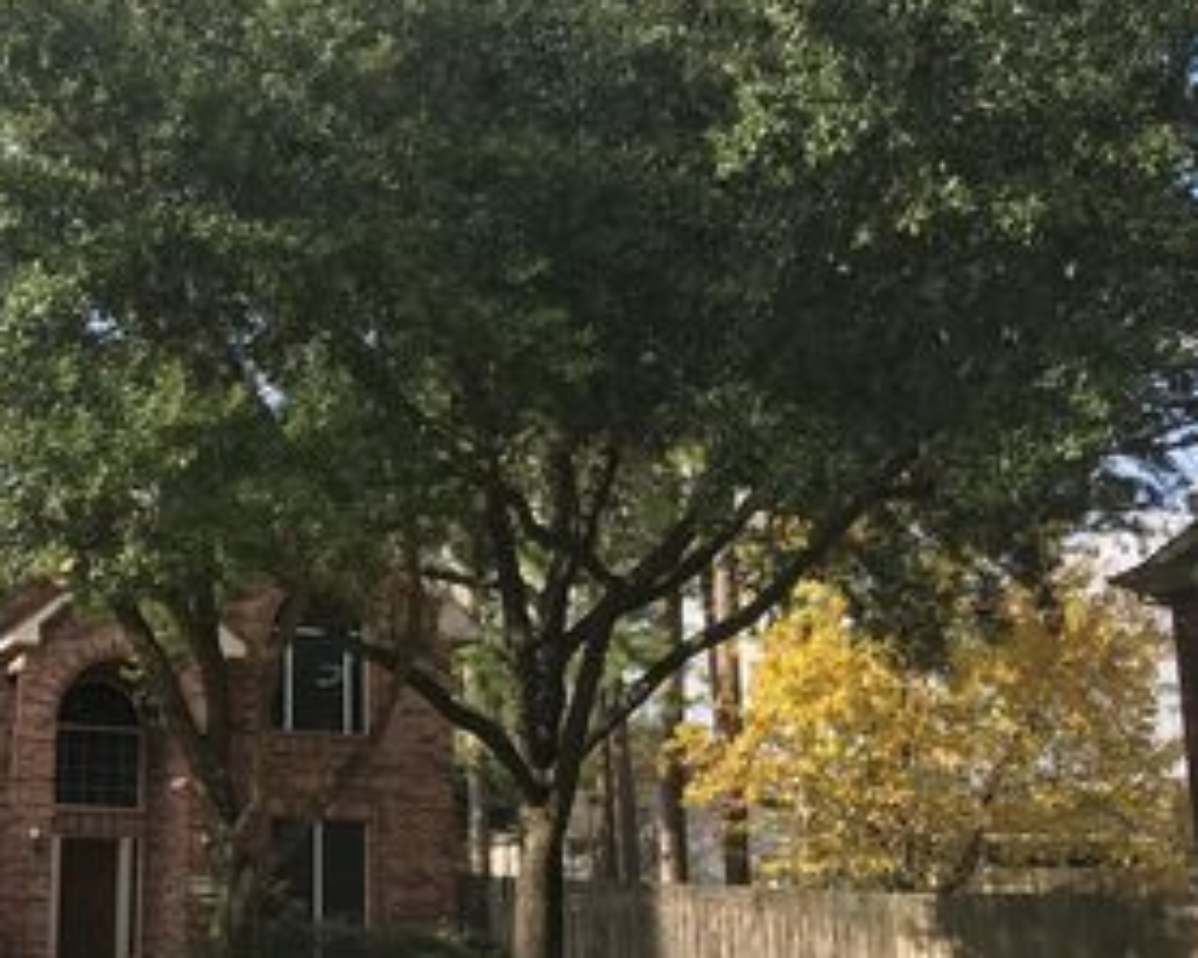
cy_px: 578
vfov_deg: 30.7
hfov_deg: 35.9
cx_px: 133
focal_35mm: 49
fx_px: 1737
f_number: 1.8
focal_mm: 3.99
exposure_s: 1/855
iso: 20
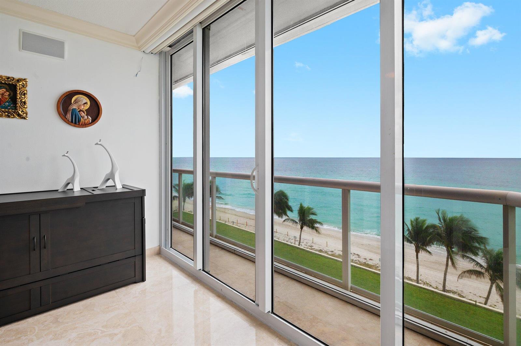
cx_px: 260
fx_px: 260
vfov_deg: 67.3
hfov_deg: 90.0
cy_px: 173
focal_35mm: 18
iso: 200
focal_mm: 18
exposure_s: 1/25
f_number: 8
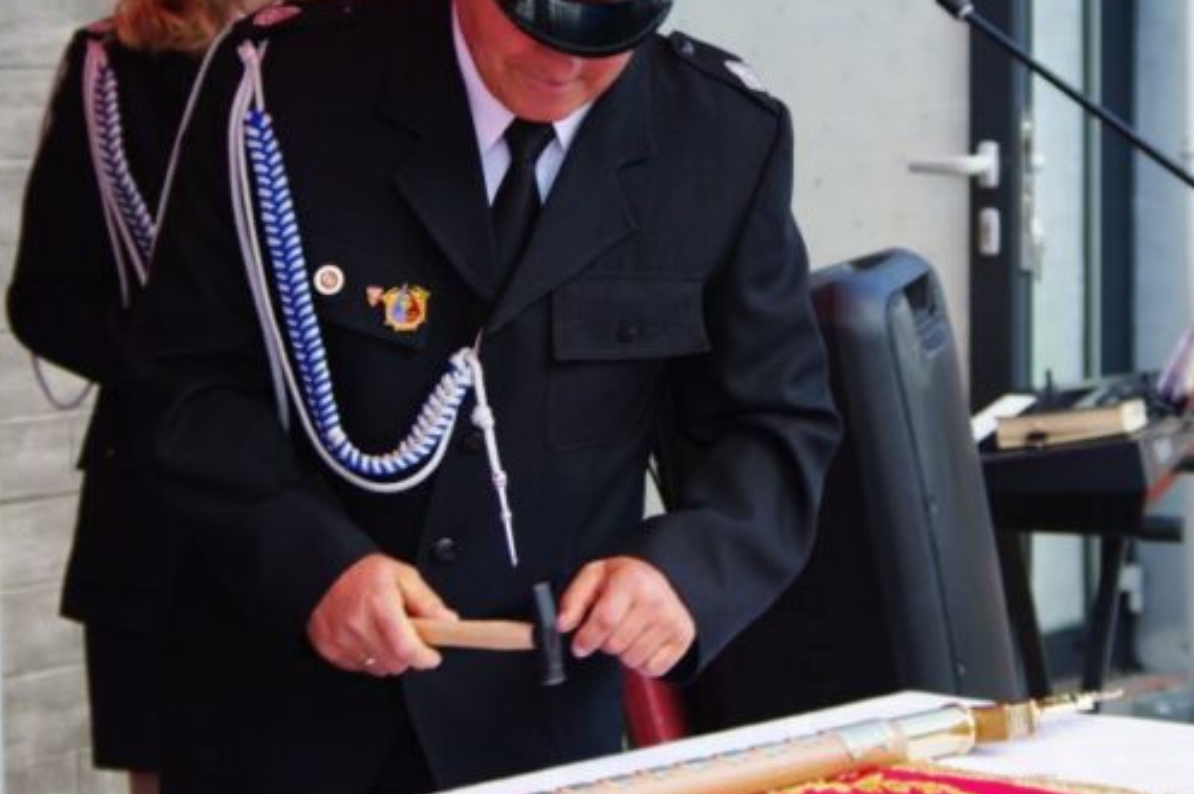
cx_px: 659
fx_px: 4473
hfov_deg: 15.2
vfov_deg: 10.1
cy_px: 282
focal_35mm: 135
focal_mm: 58
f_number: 4.5
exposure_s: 1/180
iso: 200
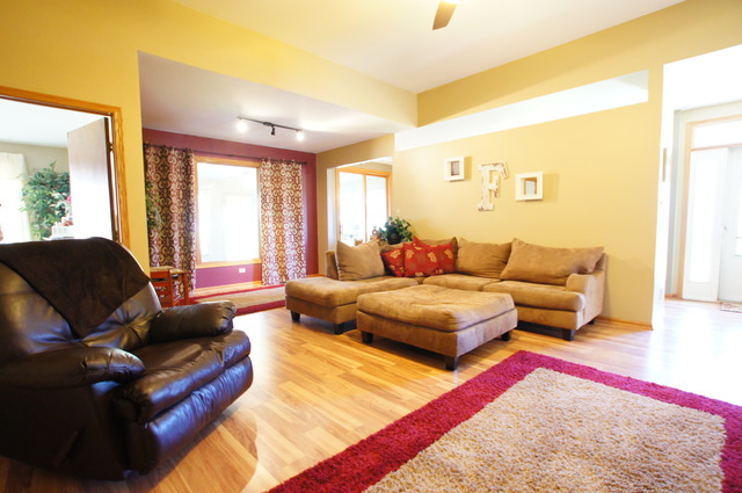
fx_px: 340
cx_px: 371
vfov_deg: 71.9
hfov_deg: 95.1
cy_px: 246
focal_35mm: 16
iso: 1600
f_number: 4.5
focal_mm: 11
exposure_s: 1/10
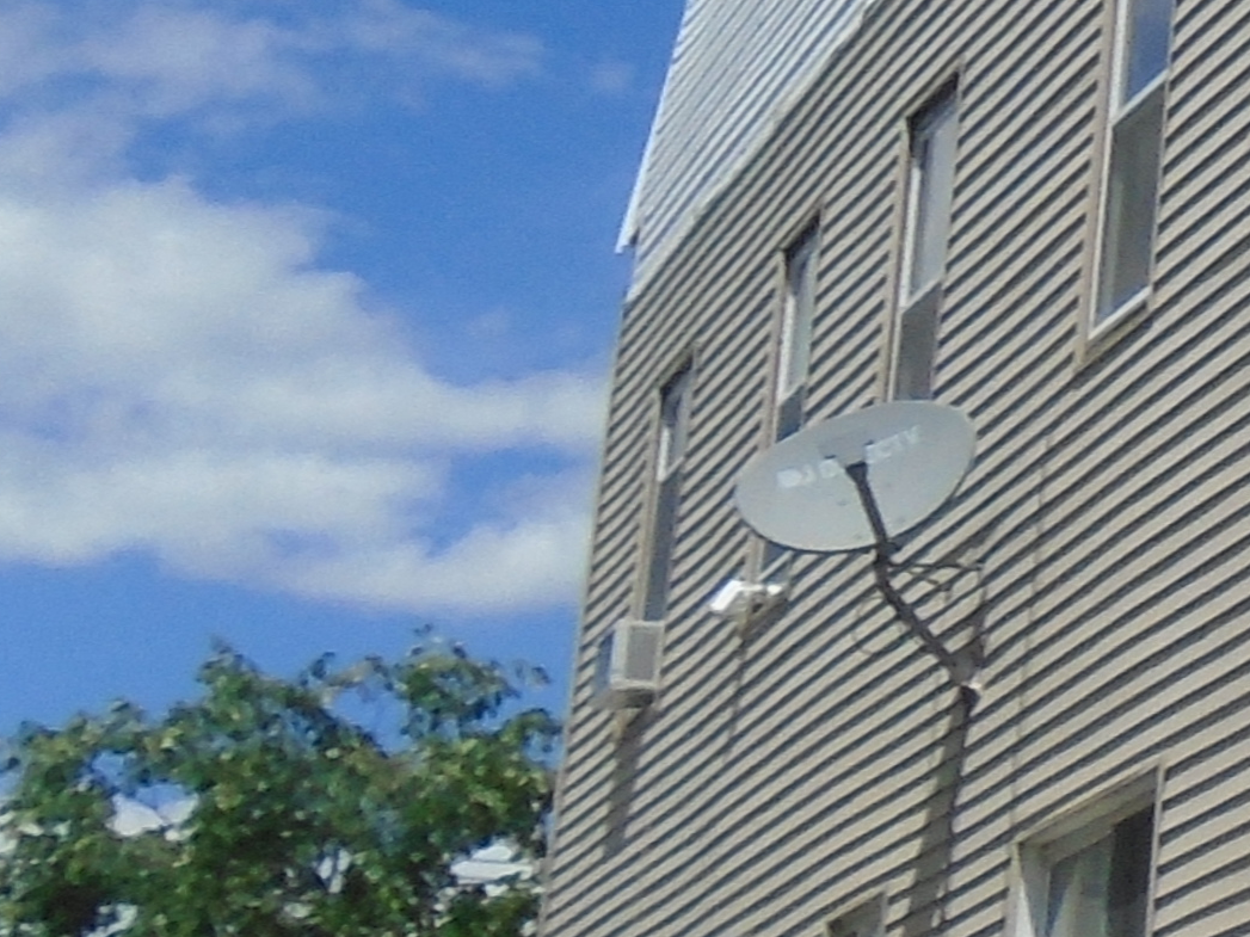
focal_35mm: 128
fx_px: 4622
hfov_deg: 13.0
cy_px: 49
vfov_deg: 11.5
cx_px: 2637
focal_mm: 4.6
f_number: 8
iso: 100
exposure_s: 1/320
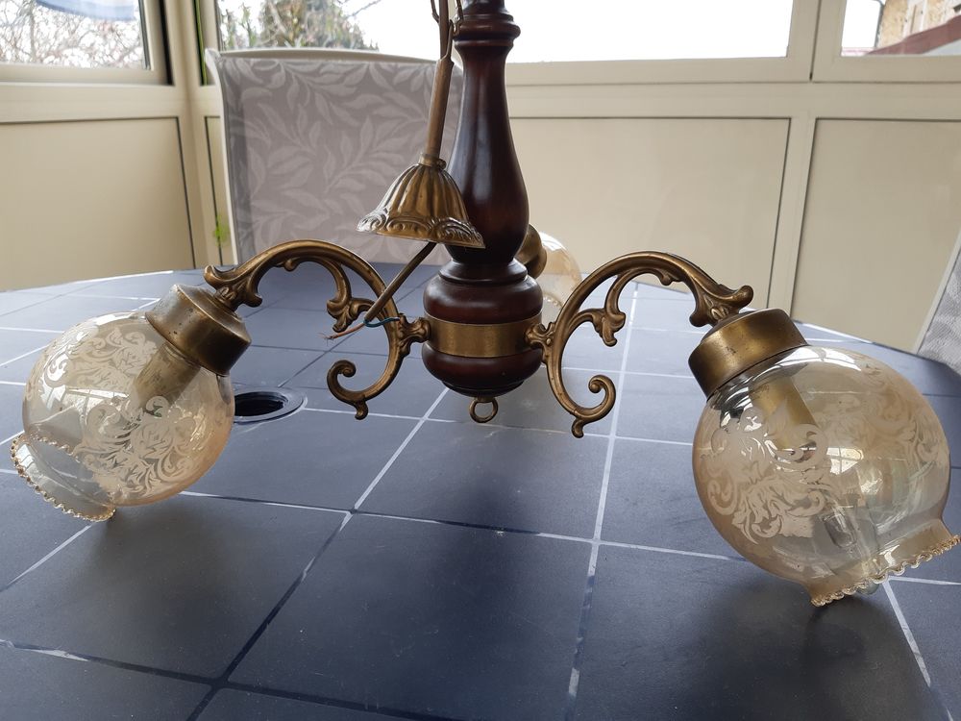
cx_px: 480
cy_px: 360
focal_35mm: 26
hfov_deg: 67.3
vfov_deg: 53.1
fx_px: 722
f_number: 1.7
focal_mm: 3.92
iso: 40
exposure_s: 1/163
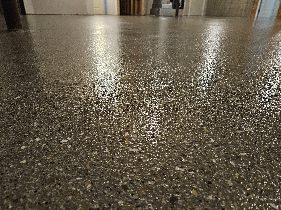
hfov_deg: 73.9
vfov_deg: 58.9
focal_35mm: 23
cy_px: 105
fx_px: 187
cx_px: 140
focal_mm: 5.4
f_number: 1.8
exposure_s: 1/40
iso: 640
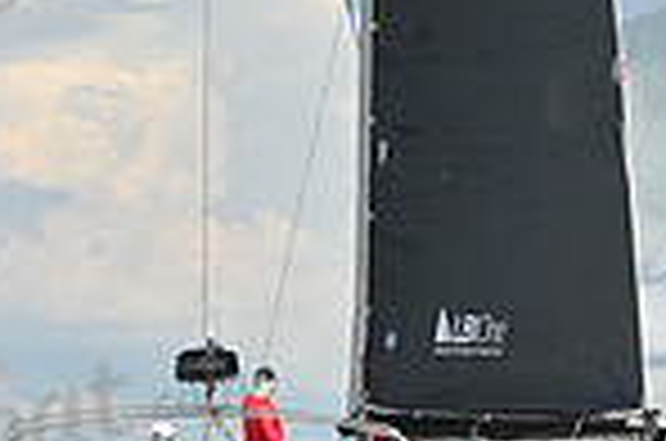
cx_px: 484
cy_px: -302
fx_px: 5077
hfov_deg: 7.5
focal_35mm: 275
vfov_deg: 4.9
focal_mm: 70
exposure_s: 1/1600
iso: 320
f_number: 9
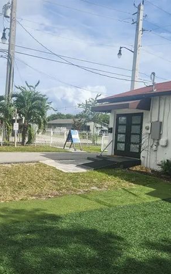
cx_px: 62
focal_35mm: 33
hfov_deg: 38.1
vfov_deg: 58.1
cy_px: 138
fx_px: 246
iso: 20
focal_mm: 5.4
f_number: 1.8
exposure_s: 1/2579
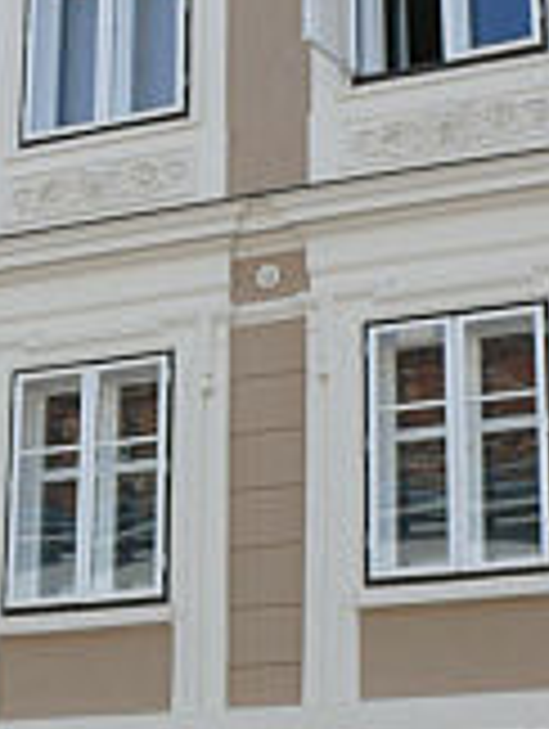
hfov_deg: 14.9
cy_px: 522
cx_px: -54
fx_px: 2046
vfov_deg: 20.1
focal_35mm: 97
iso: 100
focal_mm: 7.4
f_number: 5.6
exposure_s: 1/320
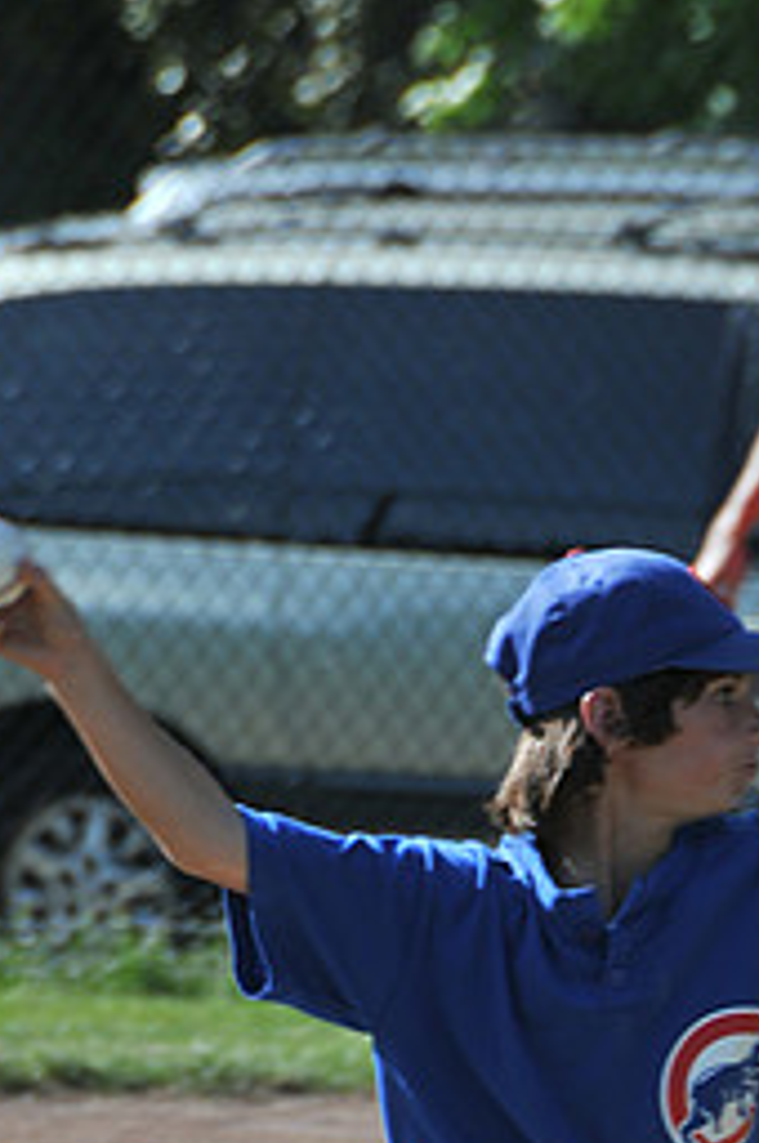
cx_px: 757
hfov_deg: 2.0
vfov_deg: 3.0
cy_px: 1112
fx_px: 21562
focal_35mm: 680
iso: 200
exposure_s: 1/250
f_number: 8
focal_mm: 200
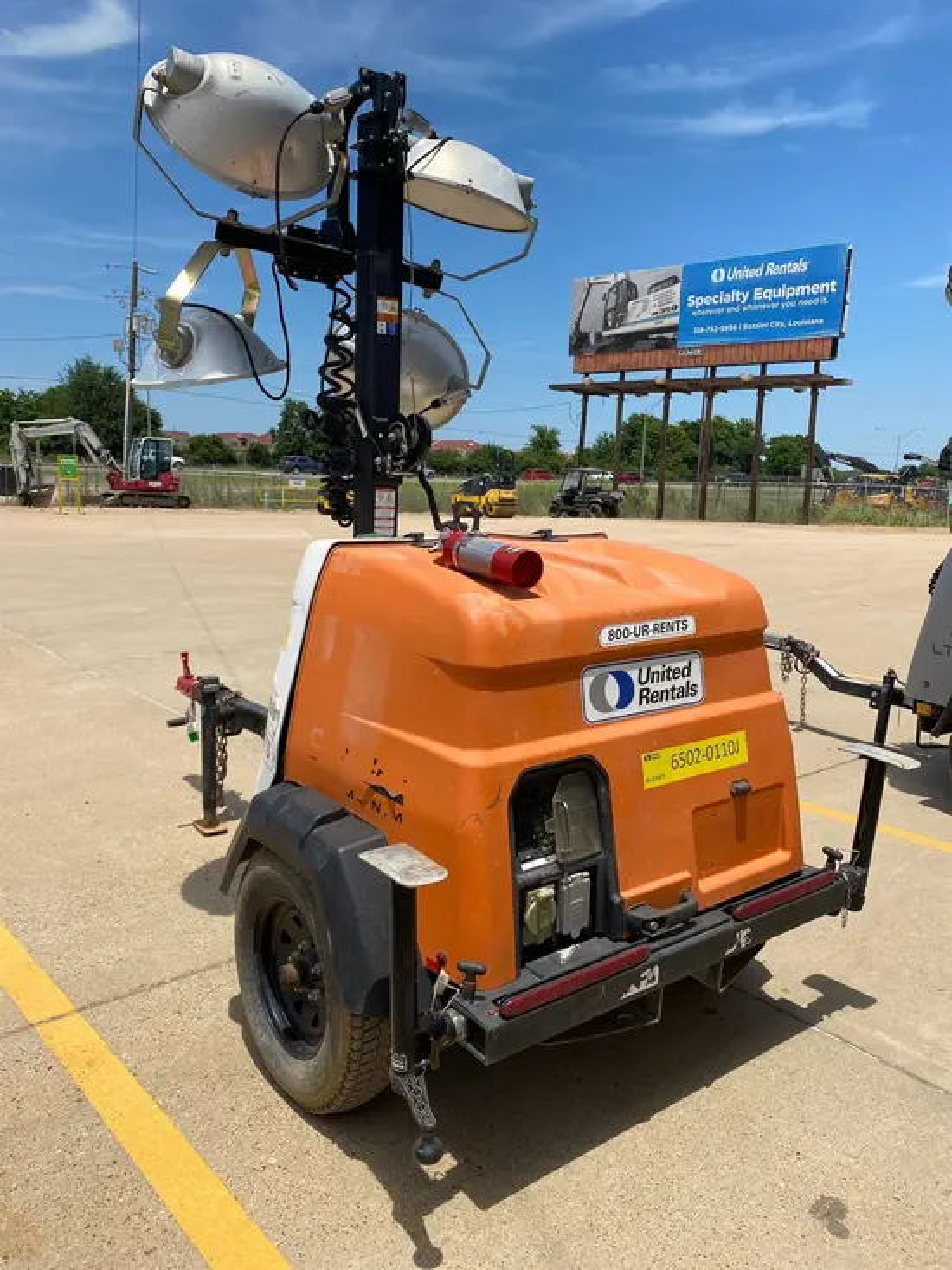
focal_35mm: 26
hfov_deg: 53.1
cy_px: 635
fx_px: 953
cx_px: 476
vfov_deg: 67.3
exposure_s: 1/3300
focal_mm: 4.25
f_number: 1.8
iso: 32
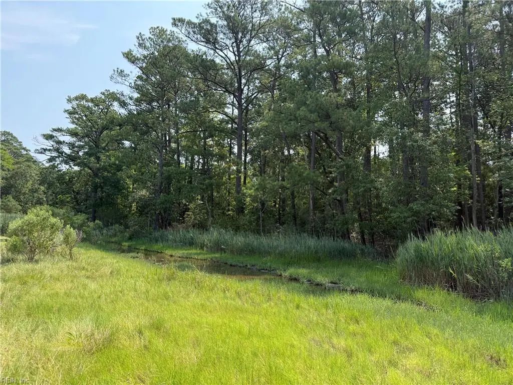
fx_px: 356
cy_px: 192
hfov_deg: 71.6
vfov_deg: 56.8
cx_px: 256
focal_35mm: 24
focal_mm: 6.76
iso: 100
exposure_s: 1/2232
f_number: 1.78
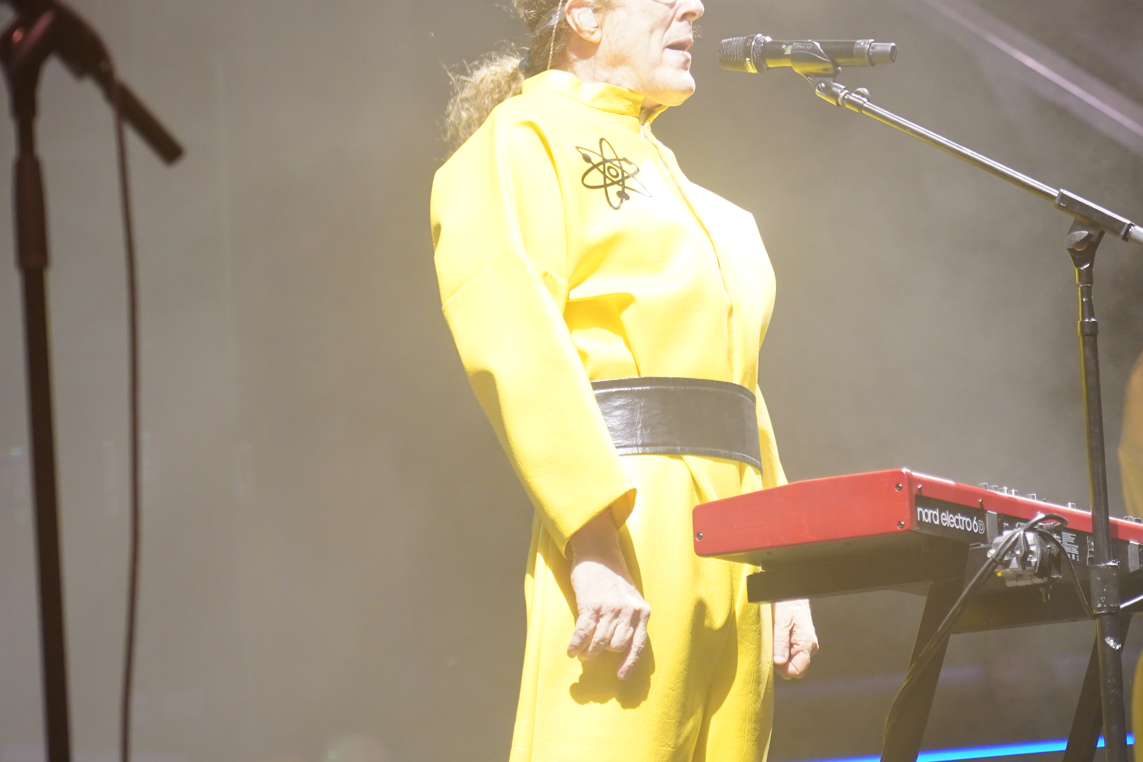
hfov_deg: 12.5
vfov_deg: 8.4
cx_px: 808
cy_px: 389
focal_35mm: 164
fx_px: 5207
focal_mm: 105
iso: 2000
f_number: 4
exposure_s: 1/160
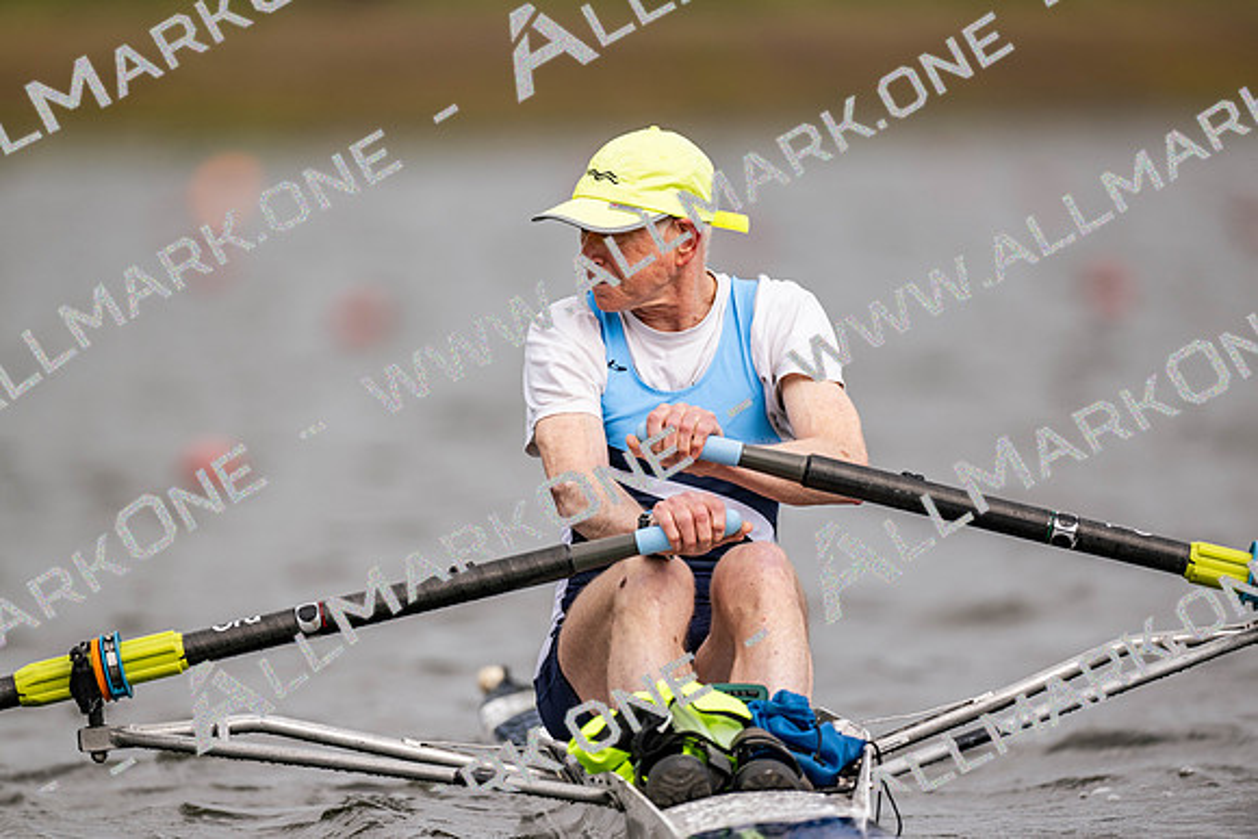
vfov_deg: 2.3
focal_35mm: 600
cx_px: 629
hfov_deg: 3.4
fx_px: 20971
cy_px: 420
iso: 180
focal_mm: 600
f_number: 4
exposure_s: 1/2500
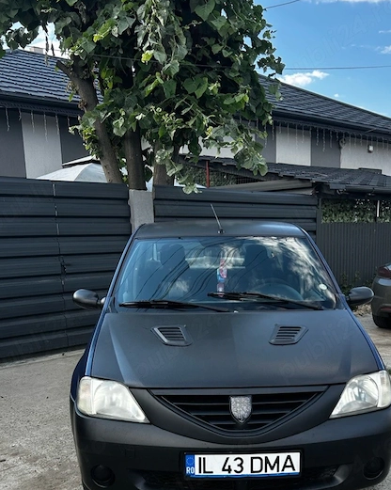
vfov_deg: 45.5
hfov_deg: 38.1
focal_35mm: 39
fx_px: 565
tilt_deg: -12.1
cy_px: 357
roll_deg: +1.6
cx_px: 229
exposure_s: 1/611
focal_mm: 5.7
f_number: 1.5
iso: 50
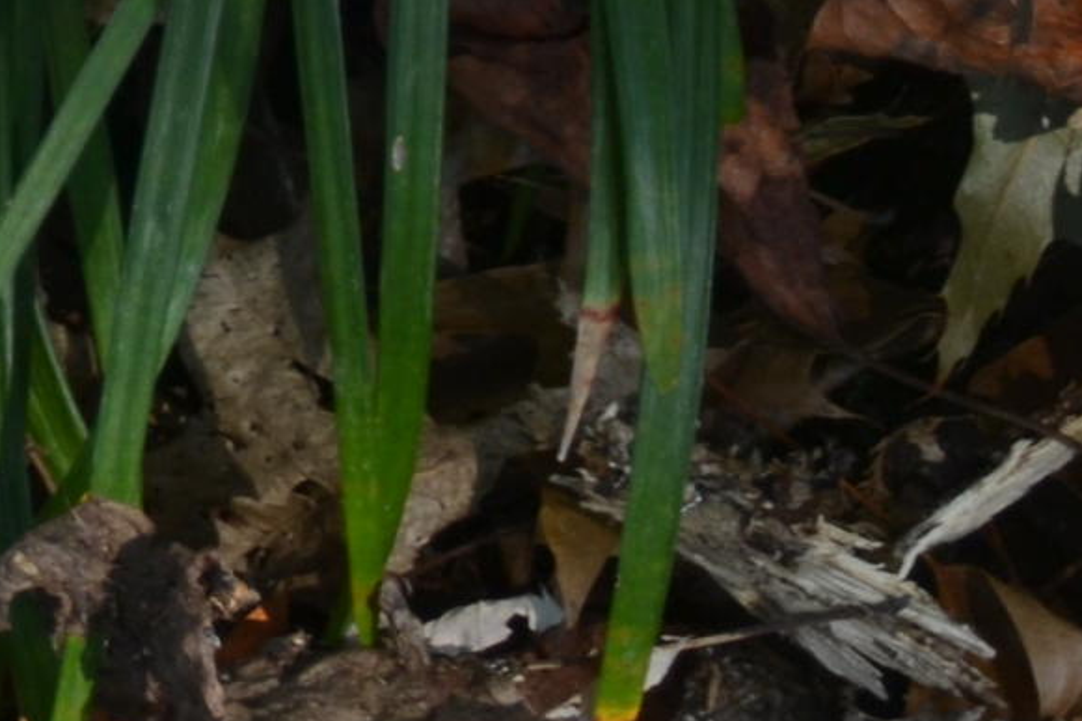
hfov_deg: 5.7
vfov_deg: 3.9
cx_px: 2728
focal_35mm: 349
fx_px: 10473
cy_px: 1770
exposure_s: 1/125
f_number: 5.6
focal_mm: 45
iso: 110
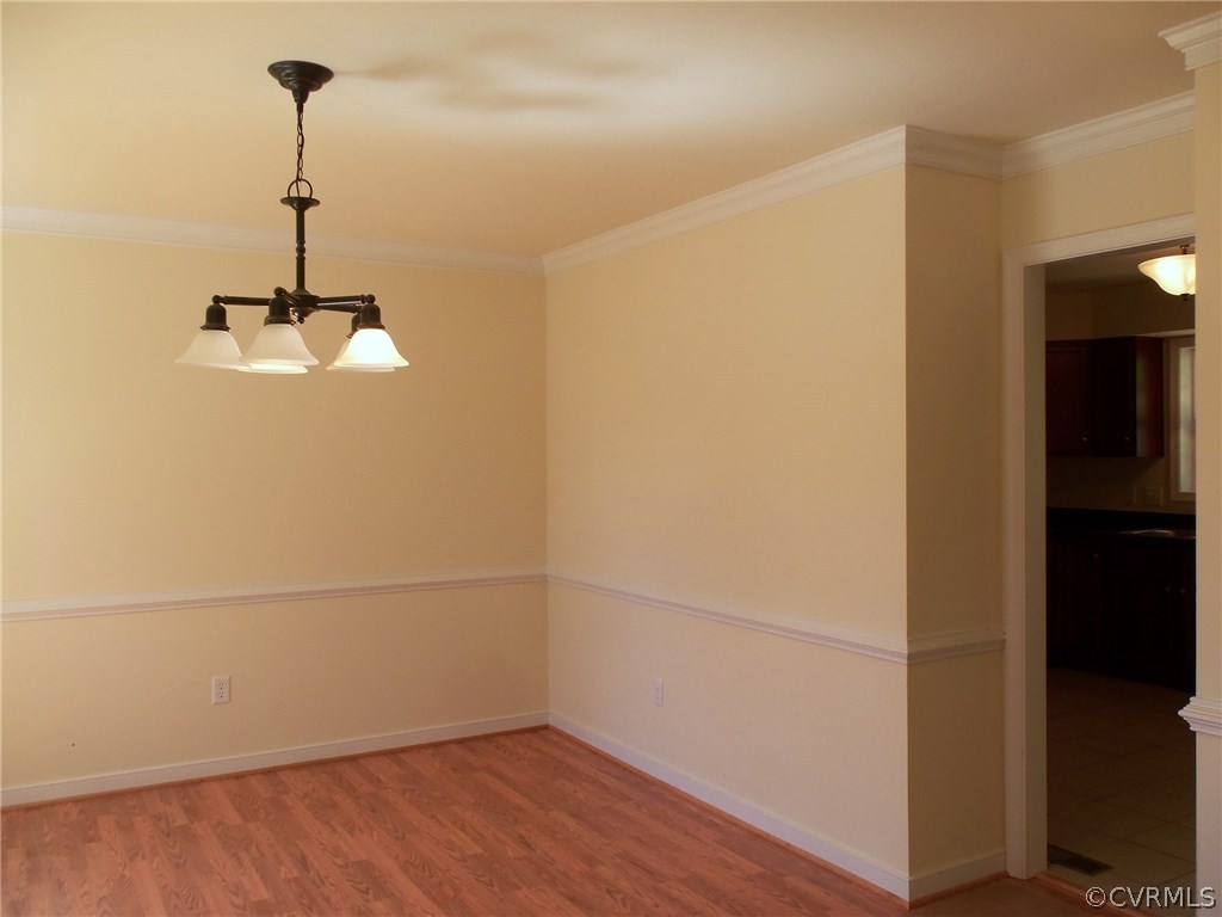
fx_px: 1024
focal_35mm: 29
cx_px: 611
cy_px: 458
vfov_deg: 48.2
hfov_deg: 61.7
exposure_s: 1/60
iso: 80
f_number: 3.4
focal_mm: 5.2
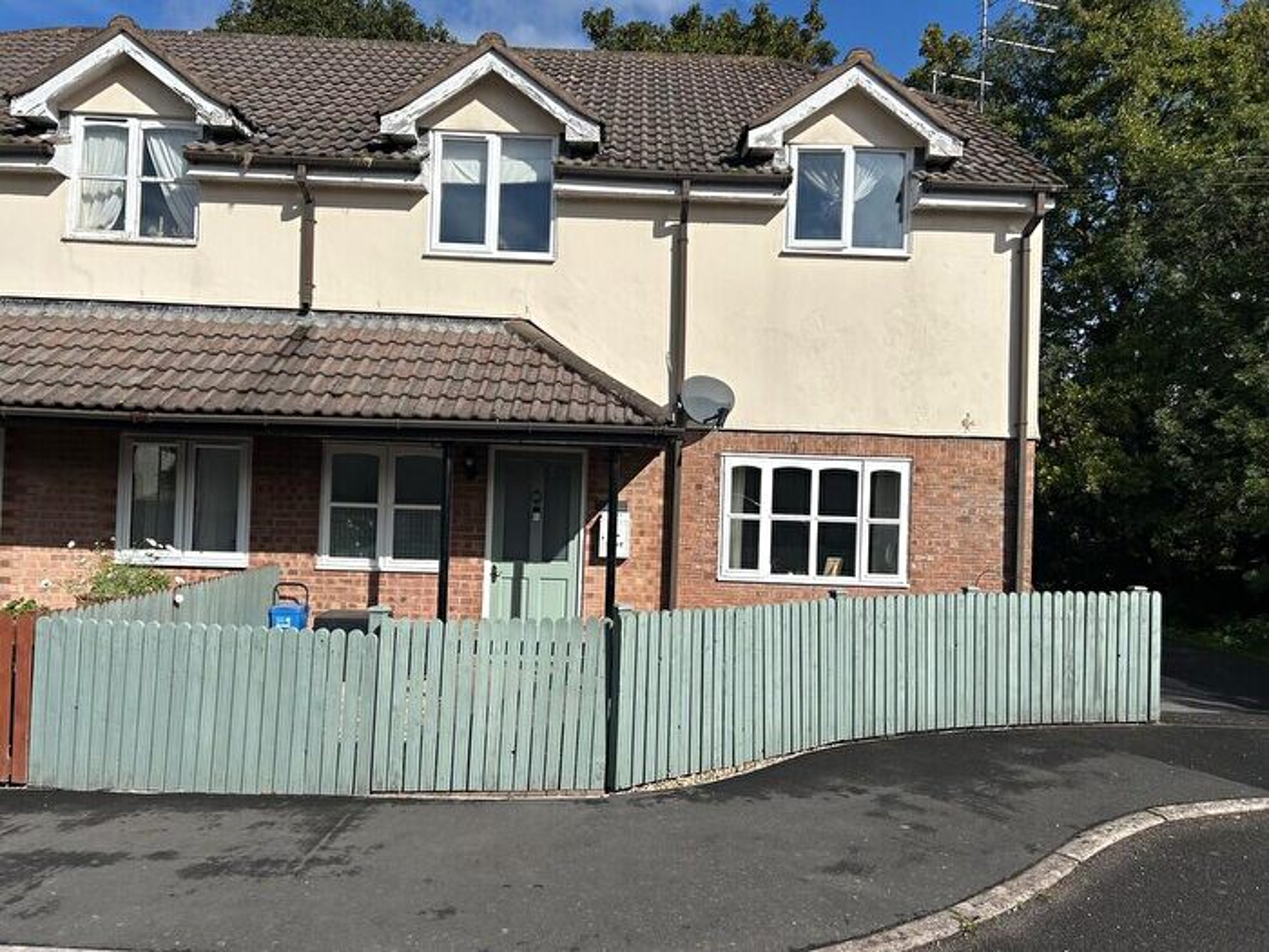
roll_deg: -1.7
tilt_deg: +0.9
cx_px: 634
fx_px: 953
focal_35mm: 26
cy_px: 476
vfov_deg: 53.1
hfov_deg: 67.3
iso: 50
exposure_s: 1/7463
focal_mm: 5.7
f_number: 1.5
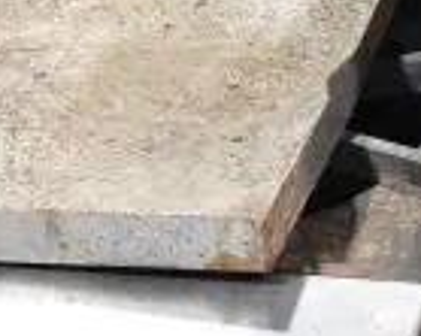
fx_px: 2080
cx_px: -500
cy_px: 437
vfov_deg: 9.1
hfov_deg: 10.4
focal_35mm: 167
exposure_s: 1/125
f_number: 7.1
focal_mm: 27
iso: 6400
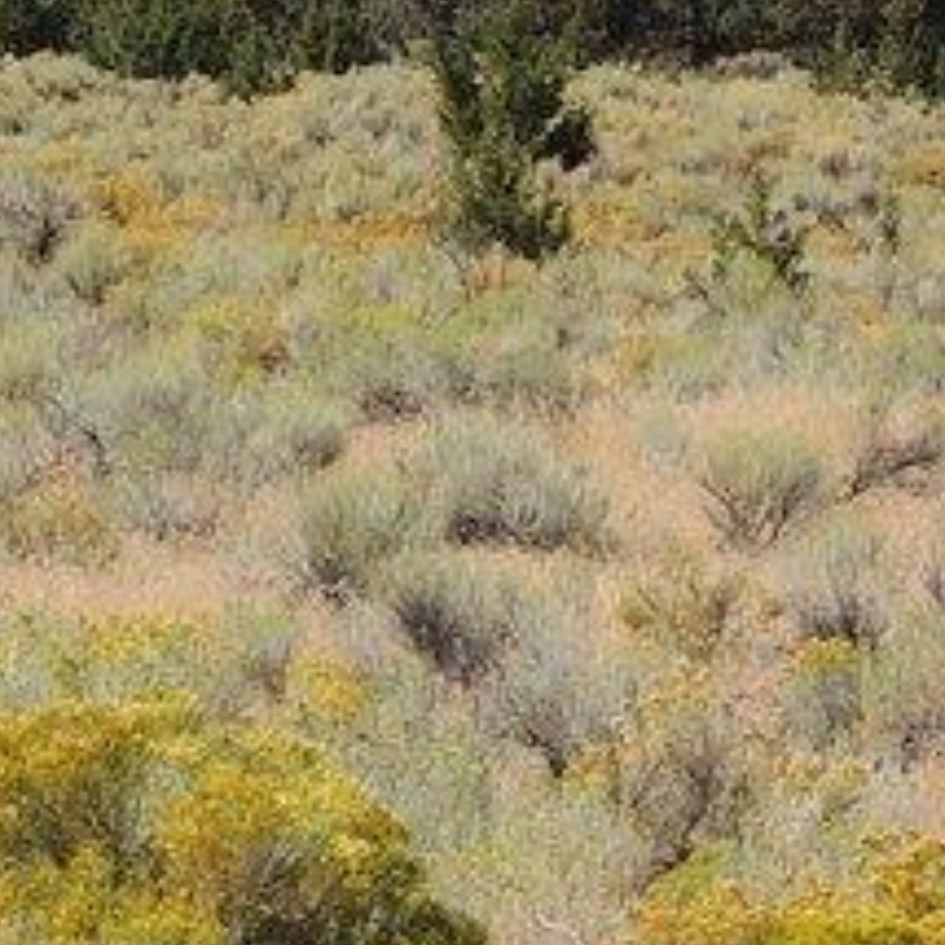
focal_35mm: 569
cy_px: -576
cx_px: 101
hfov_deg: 3.1
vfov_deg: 3.1
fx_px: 17574
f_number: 4.3
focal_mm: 24
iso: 100
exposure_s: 1/800
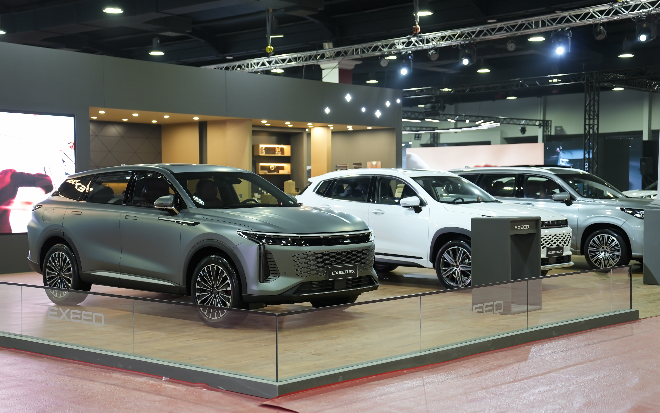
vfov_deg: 24.0
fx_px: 971
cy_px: 223
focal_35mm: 54
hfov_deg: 37.5
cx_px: 325
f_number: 2.8
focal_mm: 52
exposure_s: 1/60
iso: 640
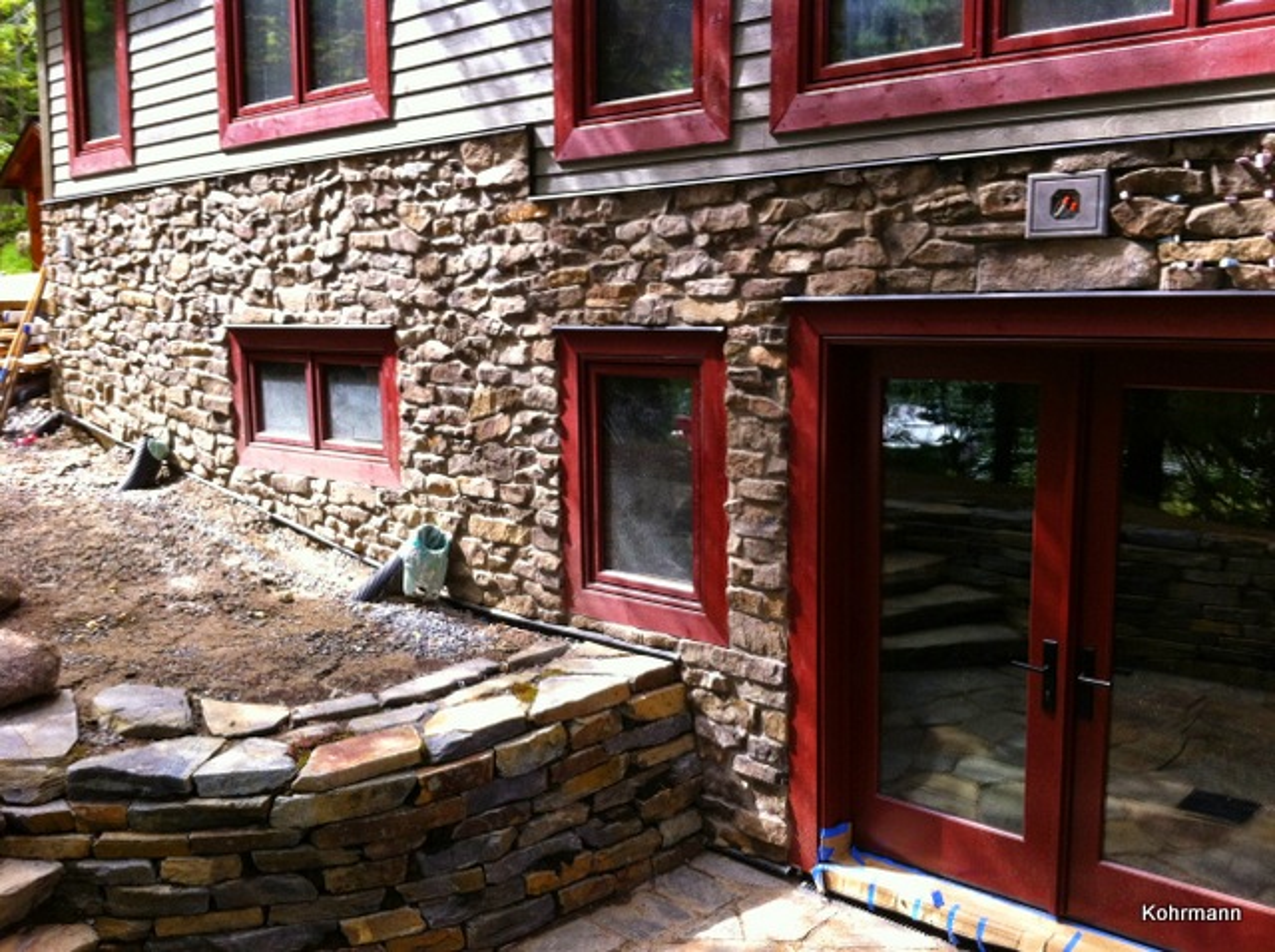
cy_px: 476
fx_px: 1287
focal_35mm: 35
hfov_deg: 52.7
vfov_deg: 40.6
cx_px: 638
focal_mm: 3.85
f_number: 2.8
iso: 80
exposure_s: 1/120
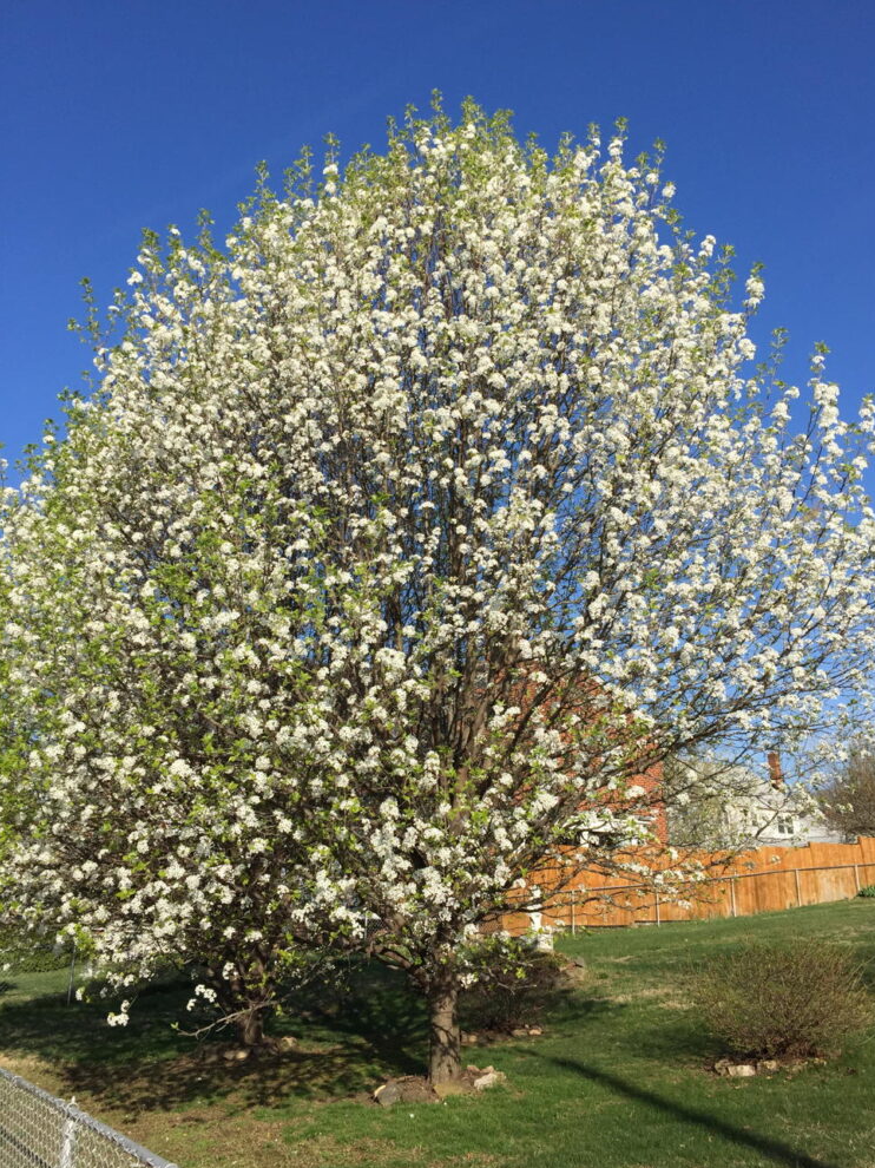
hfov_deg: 46.8
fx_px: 1012
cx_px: 452
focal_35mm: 30
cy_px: 595
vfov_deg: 60.0
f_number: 2.2
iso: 32
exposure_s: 1/2083
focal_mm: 4.15
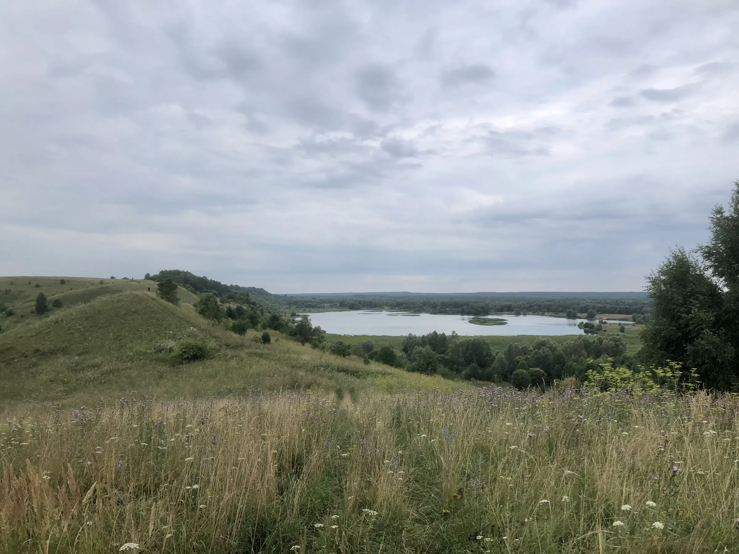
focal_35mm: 28
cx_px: 370
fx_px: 598
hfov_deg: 63.4
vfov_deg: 49.7
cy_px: 277
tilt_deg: +1.7
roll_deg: -0.7
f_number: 1.8
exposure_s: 1/1412
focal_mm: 3.99
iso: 20
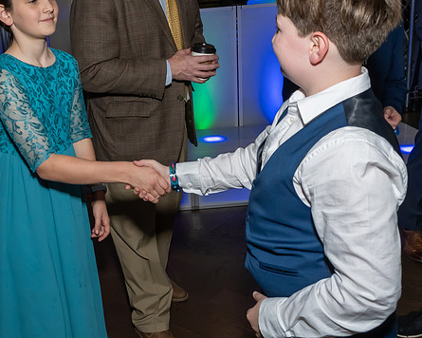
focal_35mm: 42
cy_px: 125
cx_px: 107
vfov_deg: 35.5
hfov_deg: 42.5
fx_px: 525
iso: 1000
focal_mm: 17
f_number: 8
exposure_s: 1/250
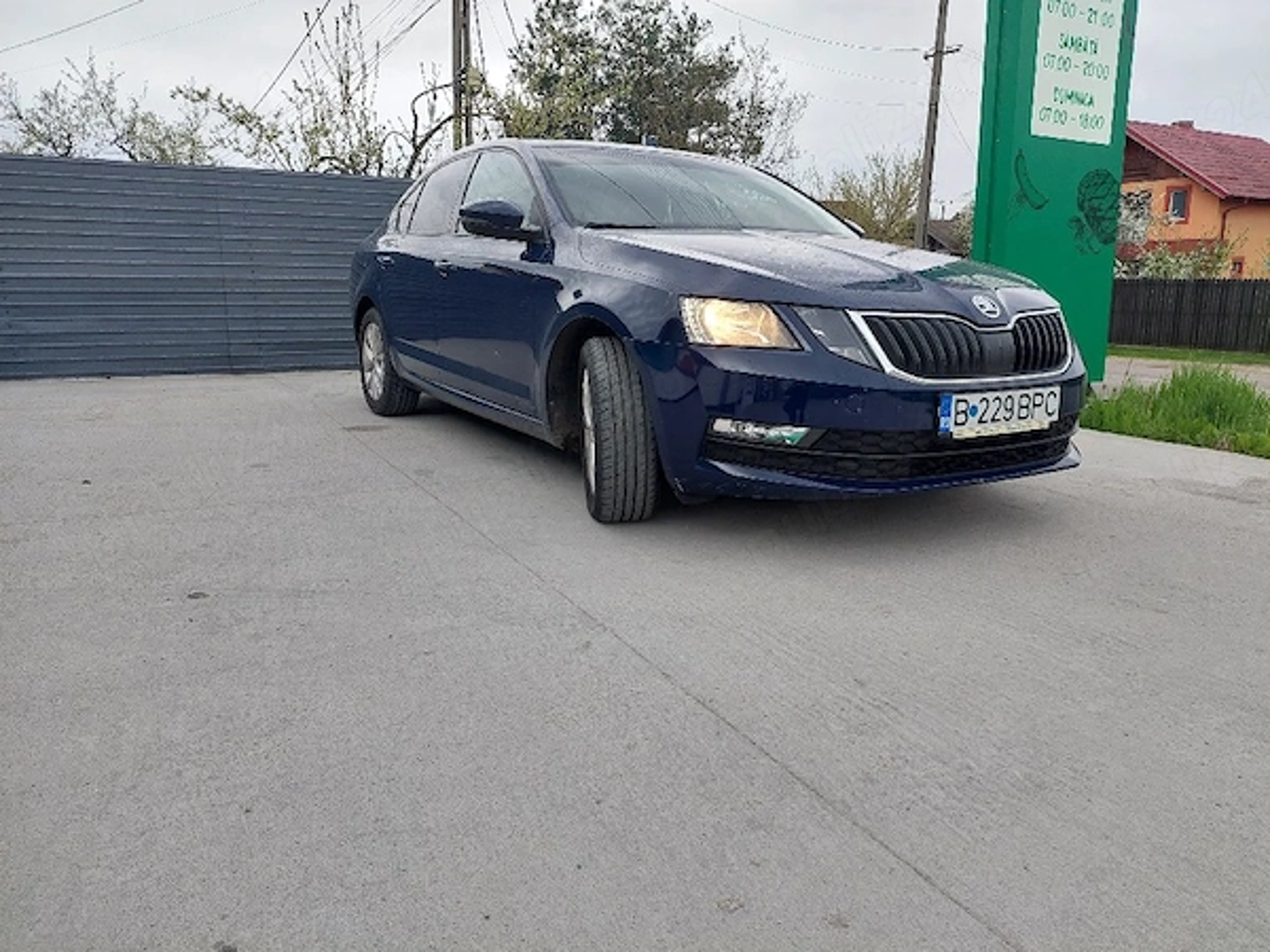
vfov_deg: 54.9
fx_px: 917
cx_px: 635
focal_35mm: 25
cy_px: 476
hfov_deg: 69.4
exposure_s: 1/100
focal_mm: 5.23
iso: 80
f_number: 1.8
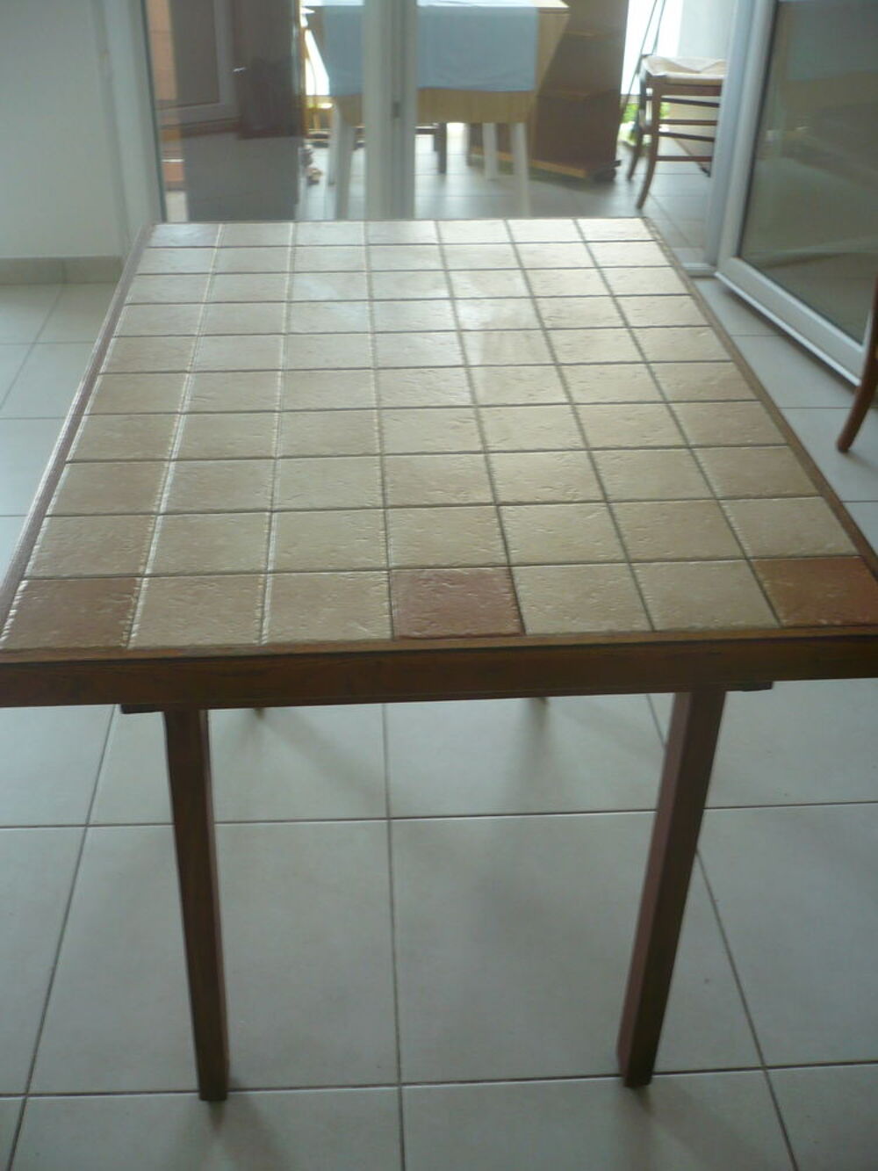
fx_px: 1183
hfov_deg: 40.7
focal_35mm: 35
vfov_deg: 52.6
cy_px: 586
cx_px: 439
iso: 160
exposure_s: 1/30
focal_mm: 5.8
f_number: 2.8
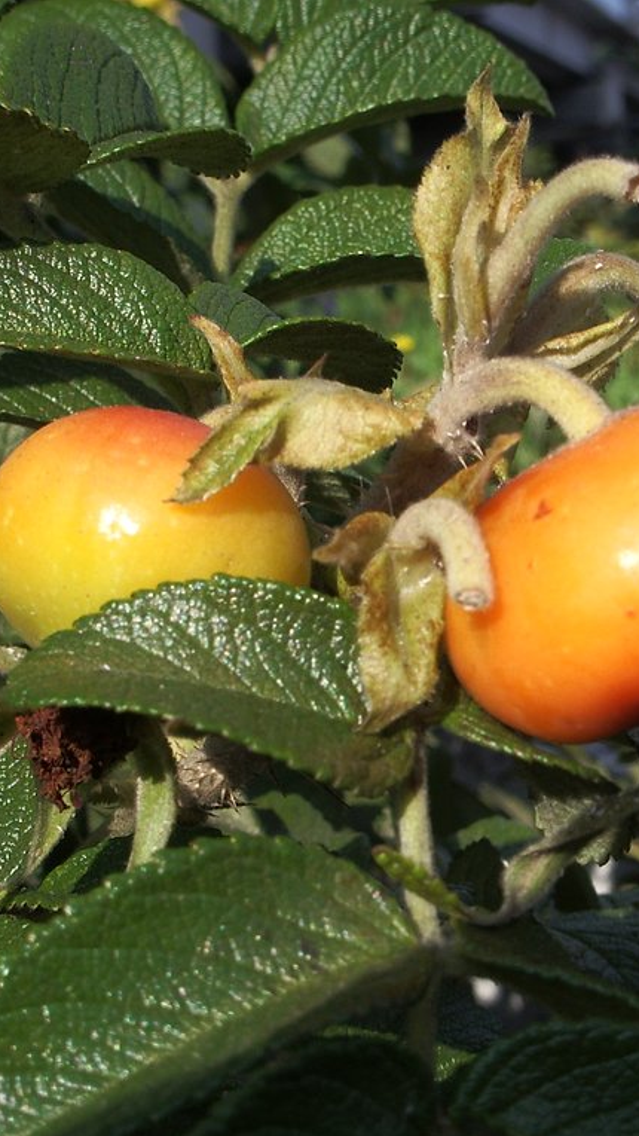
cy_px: 569
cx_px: 443
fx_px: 2198
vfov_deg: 29.0
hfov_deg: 16.5
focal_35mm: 73
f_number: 5
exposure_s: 1/320
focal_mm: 8.2
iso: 50
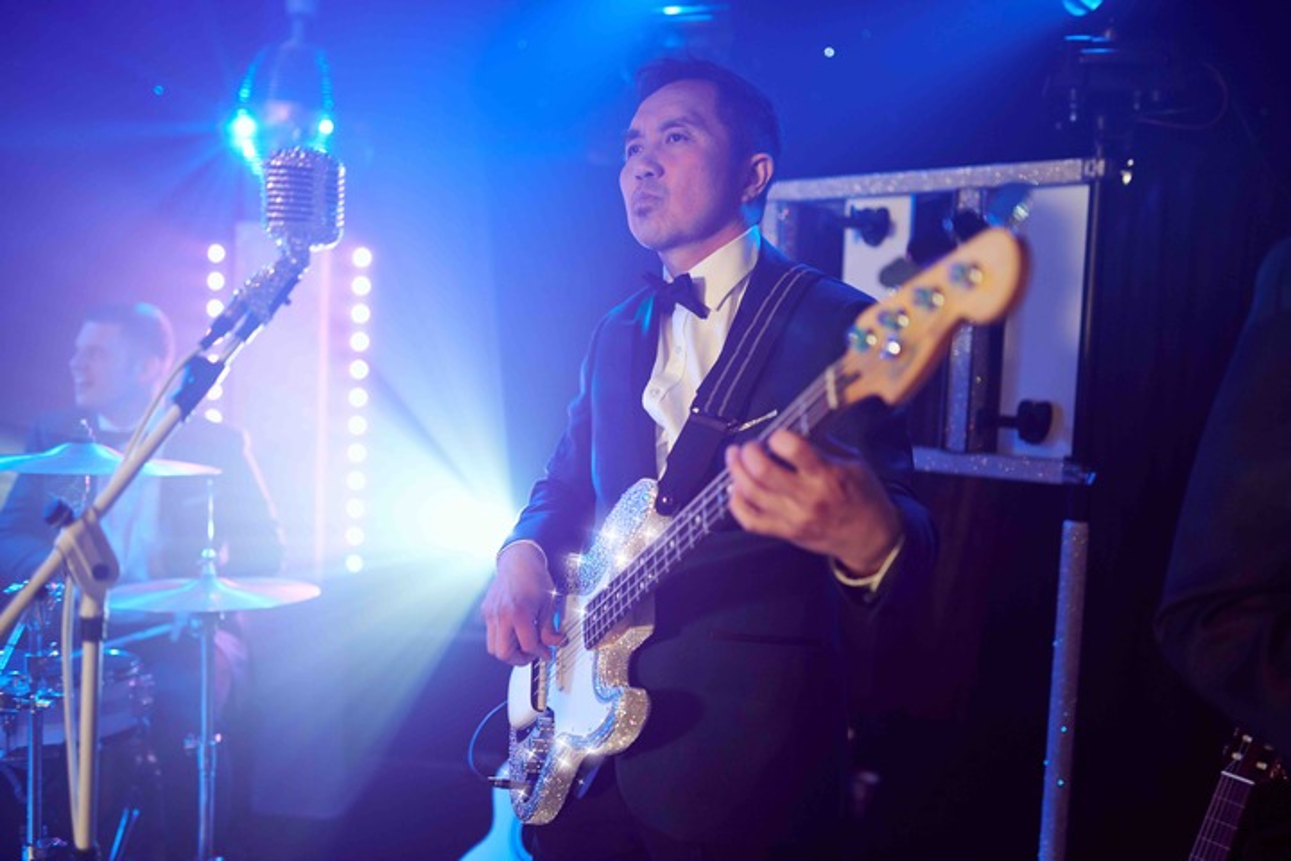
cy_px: 430
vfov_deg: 37.9
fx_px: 1255
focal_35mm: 35
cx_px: 646
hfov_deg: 54.4
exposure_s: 1/125
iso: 1000
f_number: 1.4
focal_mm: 35
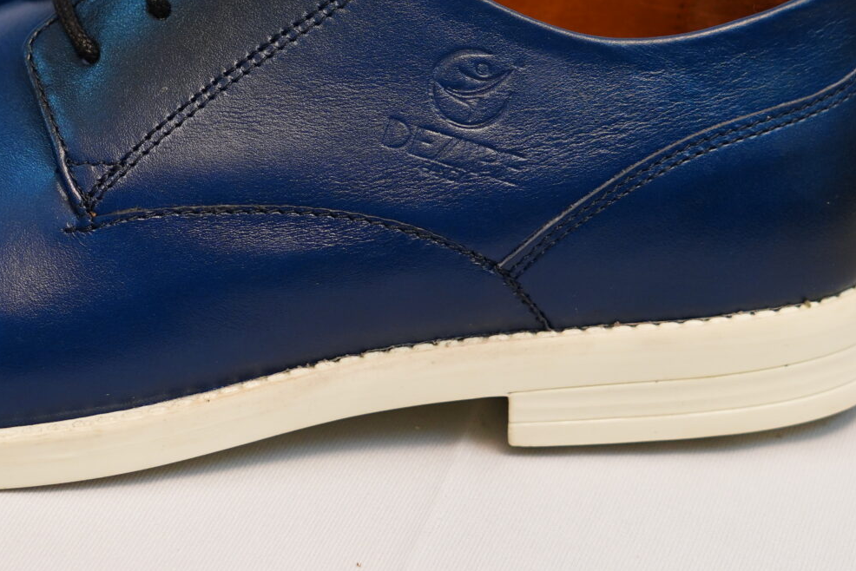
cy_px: 135
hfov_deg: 10.2
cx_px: 93
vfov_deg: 6.9
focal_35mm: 200
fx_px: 4757
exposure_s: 1/125
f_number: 5
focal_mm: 77
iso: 640
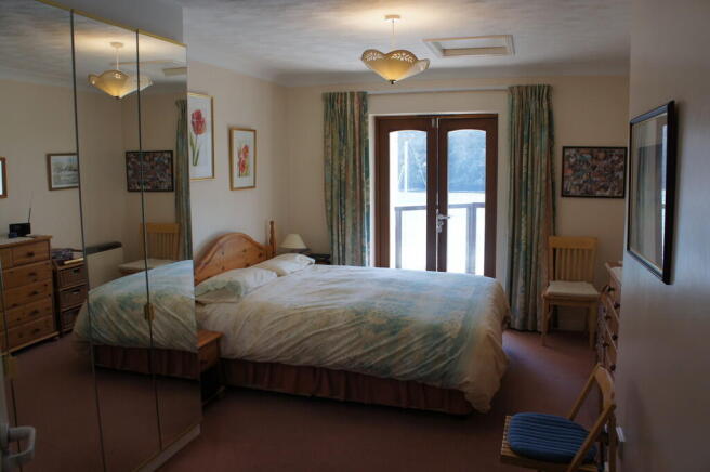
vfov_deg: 47.8
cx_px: 355
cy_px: 236
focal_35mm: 27
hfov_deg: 67.4
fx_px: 532
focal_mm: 18
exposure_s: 1/60
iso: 200
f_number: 5.6
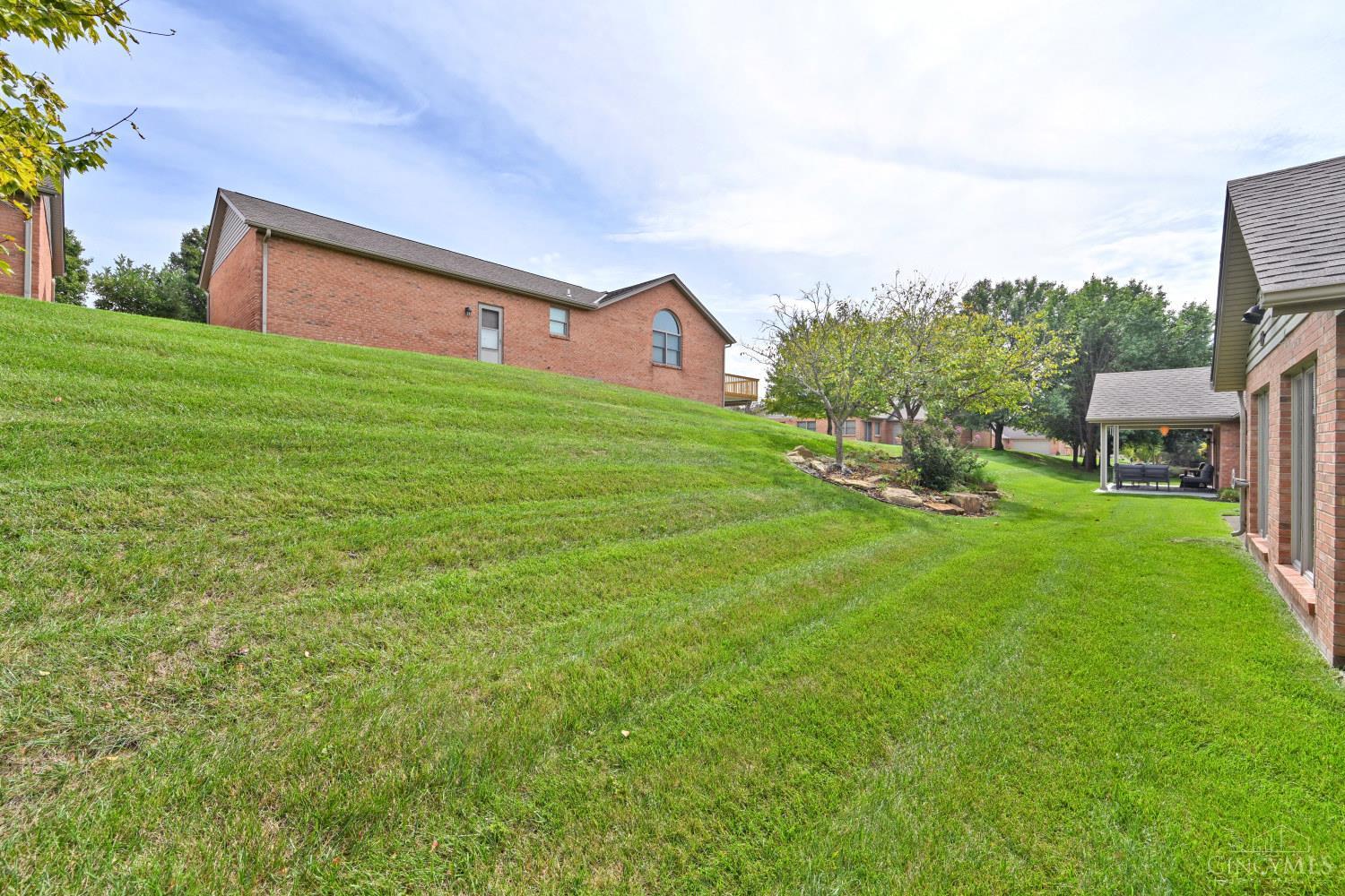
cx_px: 672
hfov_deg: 104.3
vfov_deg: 81.2
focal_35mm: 14
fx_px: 523
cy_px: 448
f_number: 7.1
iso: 100
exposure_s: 1/400
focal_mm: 14
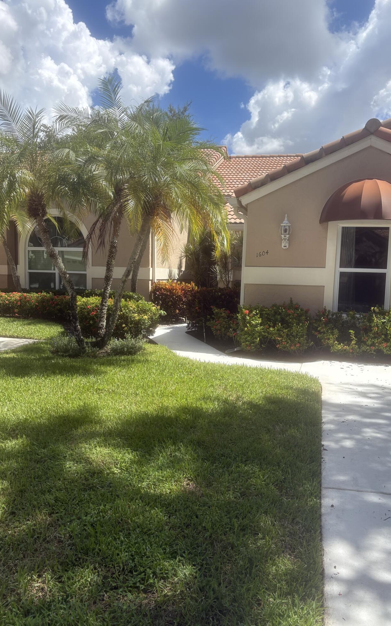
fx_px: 478
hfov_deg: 44.5
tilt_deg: -5.2
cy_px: 318
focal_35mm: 28
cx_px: 215
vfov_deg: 66.5
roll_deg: -1.1
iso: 50
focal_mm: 5.96
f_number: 1.6
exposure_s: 1/3125
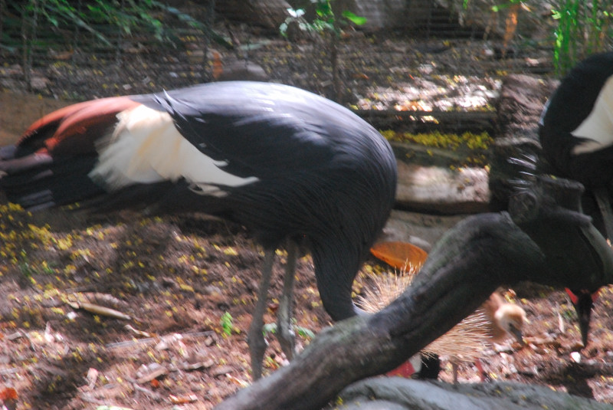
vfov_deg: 3.1
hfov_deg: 4.6
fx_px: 7669
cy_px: 205
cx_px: 306
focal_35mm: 450
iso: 1600
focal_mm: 300
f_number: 22
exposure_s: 1/20
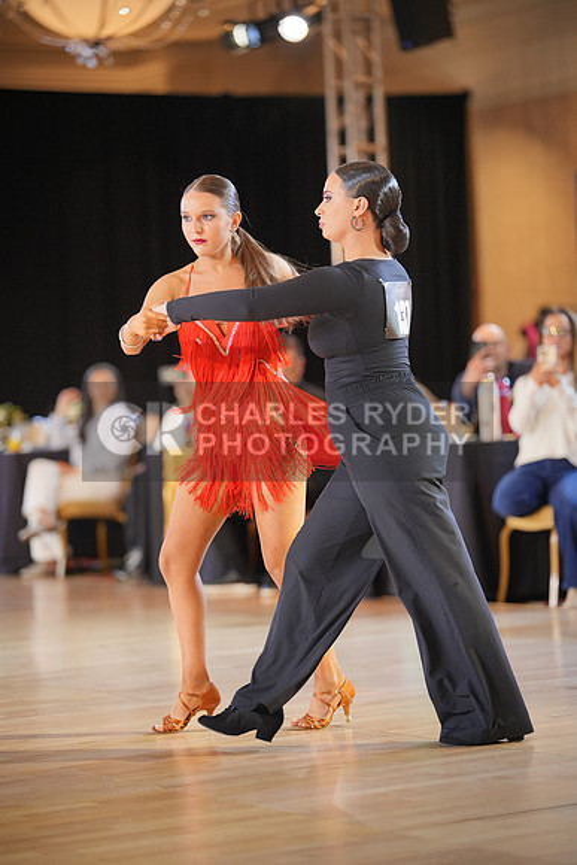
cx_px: 288
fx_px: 2667
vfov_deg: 18.4
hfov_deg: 12.3
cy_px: 432
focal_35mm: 111
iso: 2000
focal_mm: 111
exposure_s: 1/500
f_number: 2
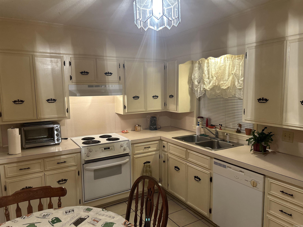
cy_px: 114
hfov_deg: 67.3
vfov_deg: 53.1
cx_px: 152
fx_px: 228
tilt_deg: -6.9
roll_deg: +1.1
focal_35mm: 26
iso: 200
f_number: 1.5
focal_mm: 5.7
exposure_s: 1/60
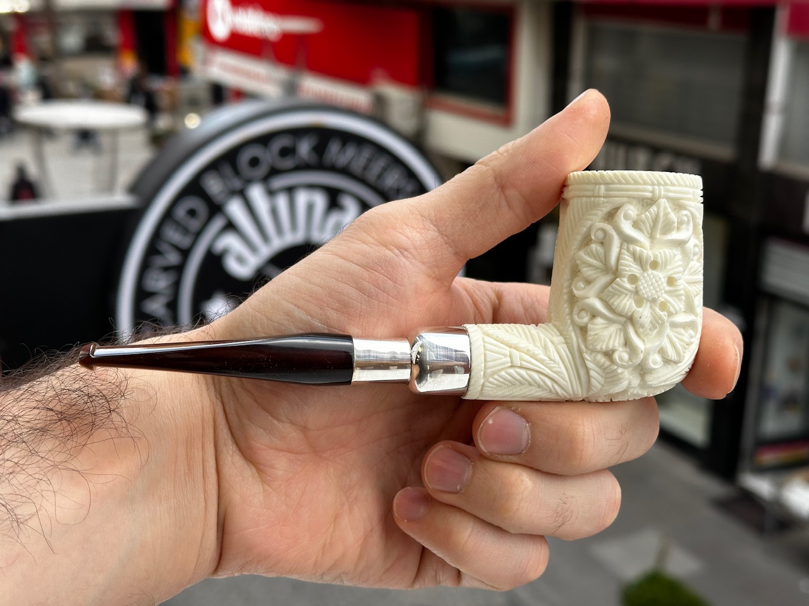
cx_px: 404
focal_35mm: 48
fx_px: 1122
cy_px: 303
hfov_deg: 39.7
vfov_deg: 30.3
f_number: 1.78
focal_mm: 6.86
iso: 64
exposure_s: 1/398
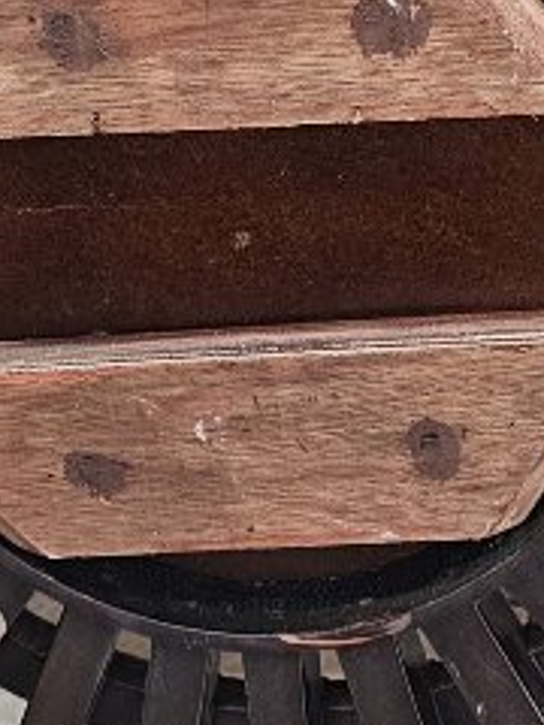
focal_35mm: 115
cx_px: 296
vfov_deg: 17.0
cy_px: 166
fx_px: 2410
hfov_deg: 12.9
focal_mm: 6.3
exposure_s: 1/100
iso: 500
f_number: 1.7
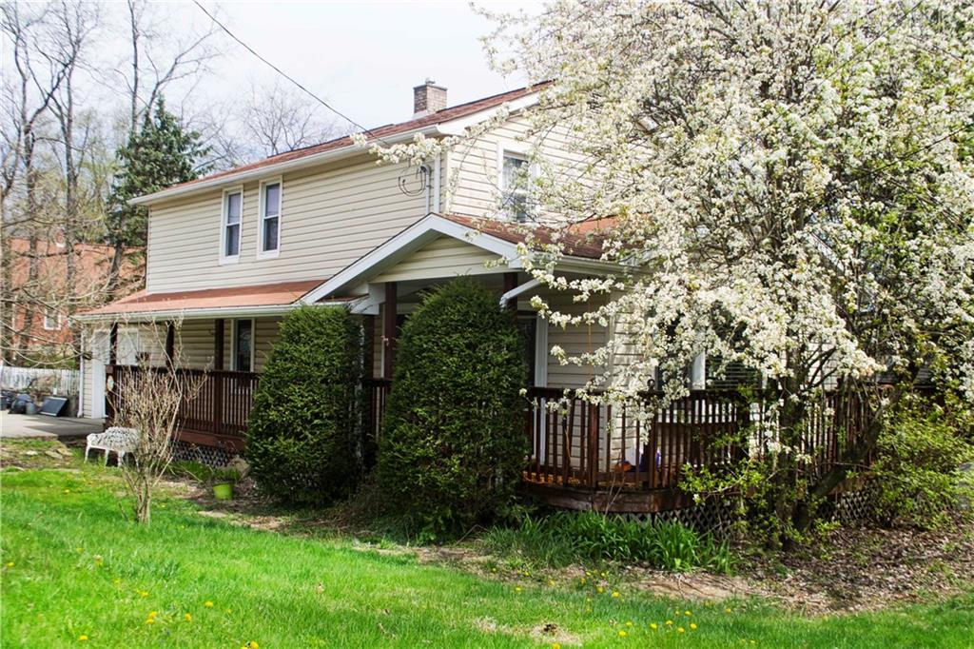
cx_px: 487
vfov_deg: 36.8
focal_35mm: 36
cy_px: 324
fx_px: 974
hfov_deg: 53.1
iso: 100
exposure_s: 1/200
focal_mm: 24
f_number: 8
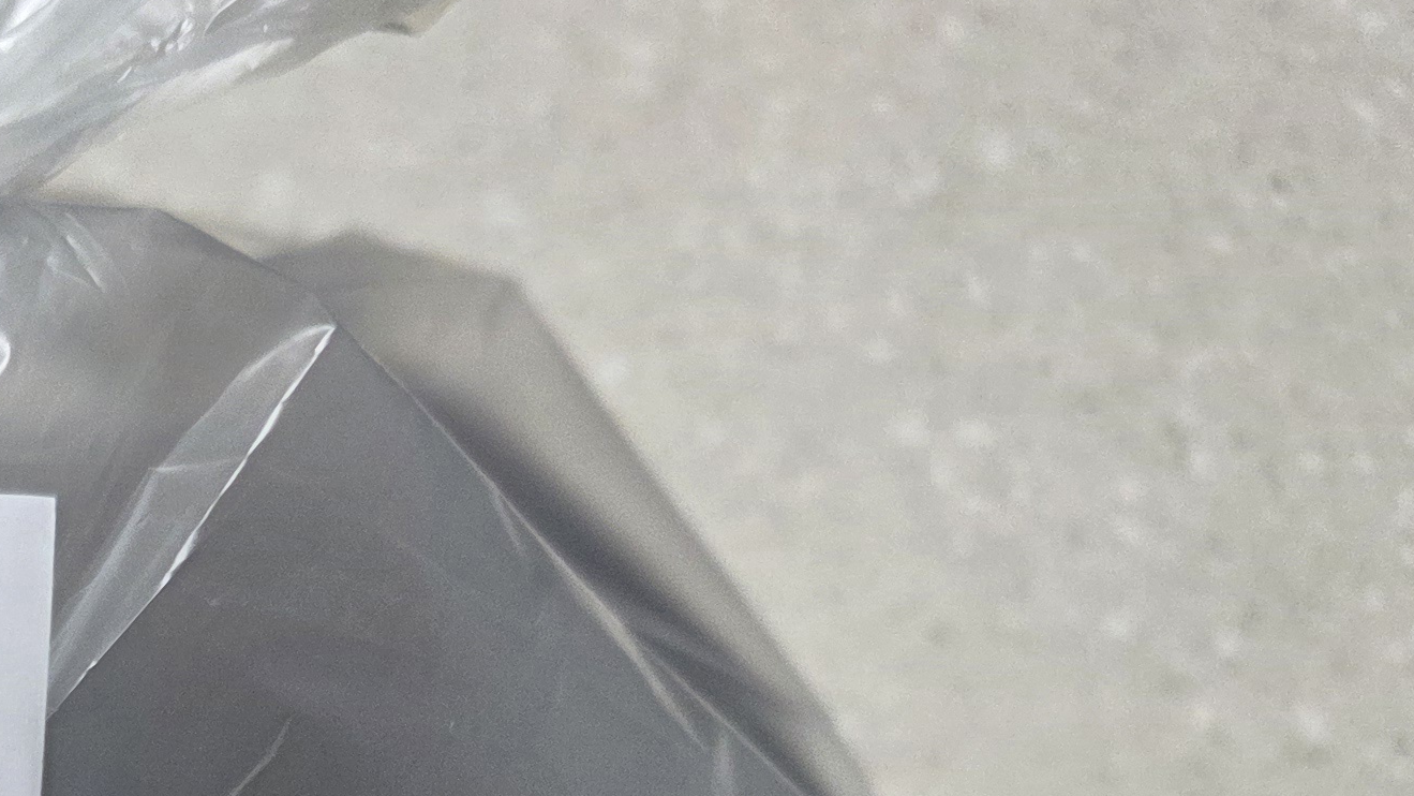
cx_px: -614
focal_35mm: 76
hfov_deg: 23.3
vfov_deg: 13.6
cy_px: 1594
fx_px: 2850
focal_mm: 6.3
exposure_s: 1/120
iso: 200
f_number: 1.7
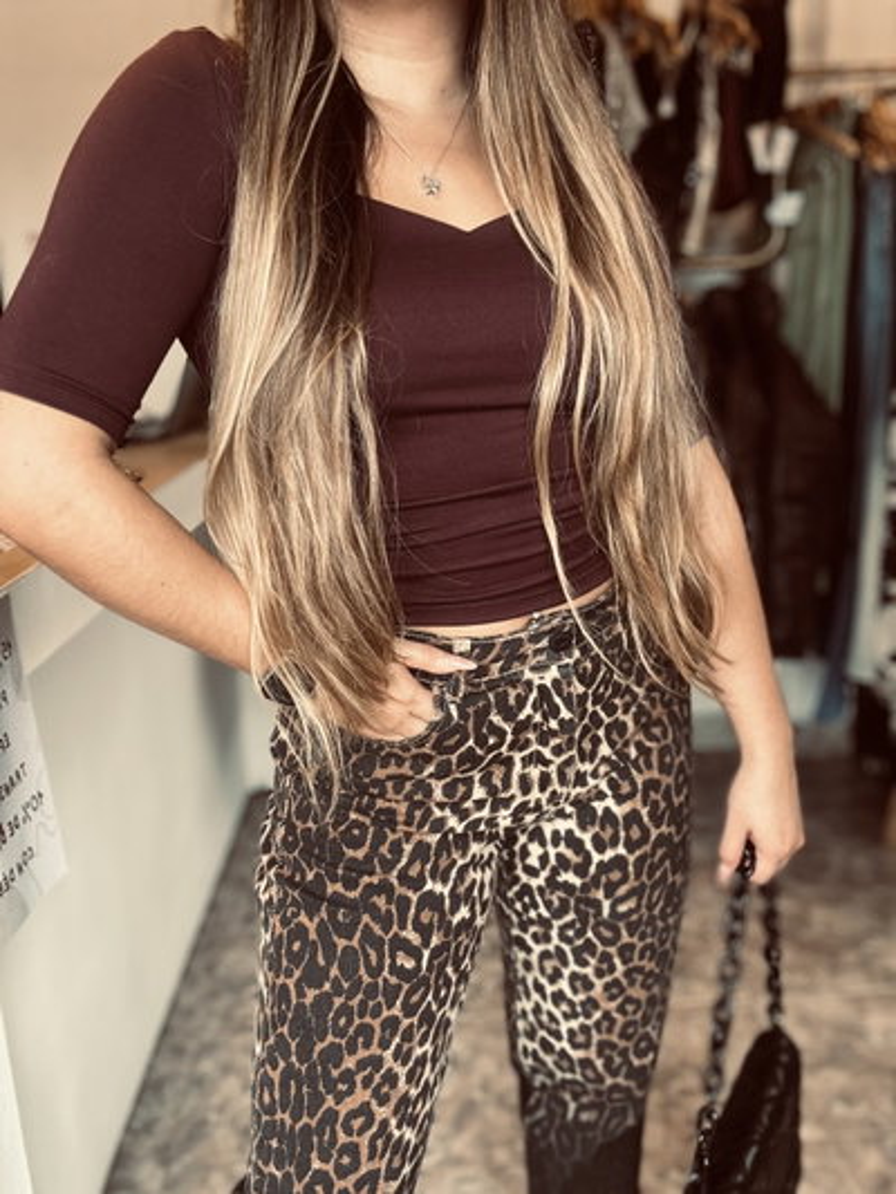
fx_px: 1035
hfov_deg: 46.8
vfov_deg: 60.0
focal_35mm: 30
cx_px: 448
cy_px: 597
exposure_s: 1/60
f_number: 1.9
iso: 160
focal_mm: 2.69
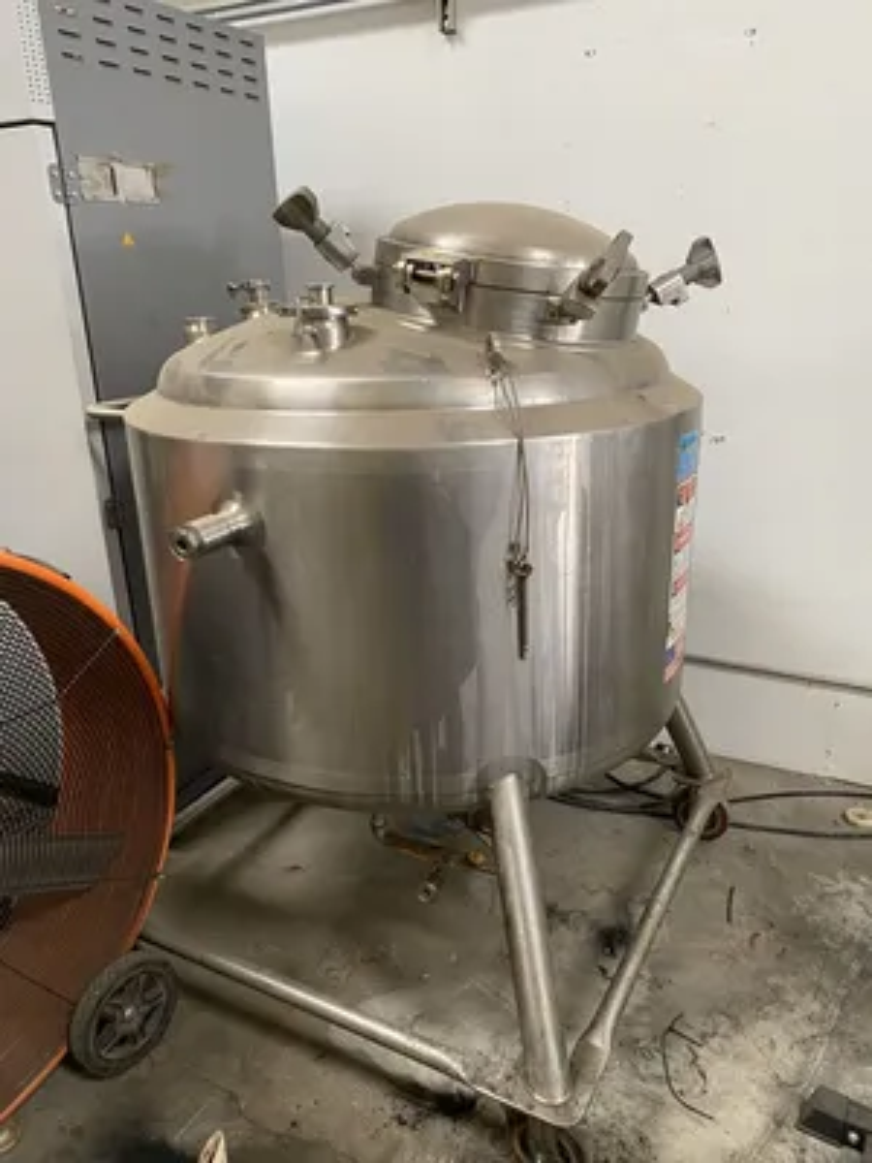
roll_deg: +3.2
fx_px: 873
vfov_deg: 67.3
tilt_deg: -20.7
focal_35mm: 26
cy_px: 582
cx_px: 436
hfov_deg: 53.1
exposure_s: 1/60
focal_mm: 4.25
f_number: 1.8
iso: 320
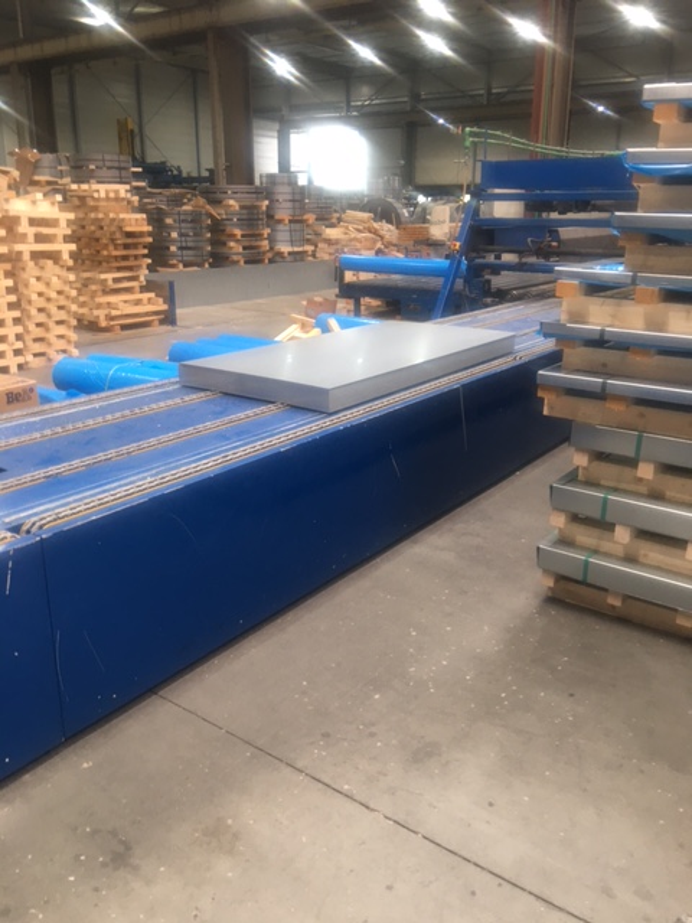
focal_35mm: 29
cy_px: 462
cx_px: 346
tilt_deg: -15.5
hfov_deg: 48.2
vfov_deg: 61.7
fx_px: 773
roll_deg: -1.4
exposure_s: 1/17
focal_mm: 4.15
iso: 40
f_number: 2.2
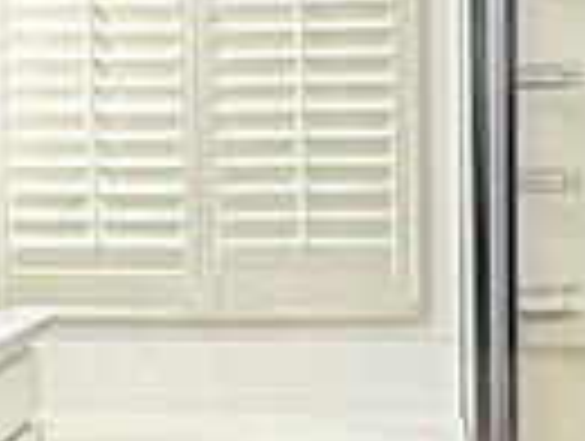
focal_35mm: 110
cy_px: 274
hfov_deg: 17.8
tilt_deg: -3.7
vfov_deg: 13.5
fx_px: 1862
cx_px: 202
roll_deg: +1.4
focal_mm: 2.22
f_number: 2.2
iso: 160
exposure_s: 1/120
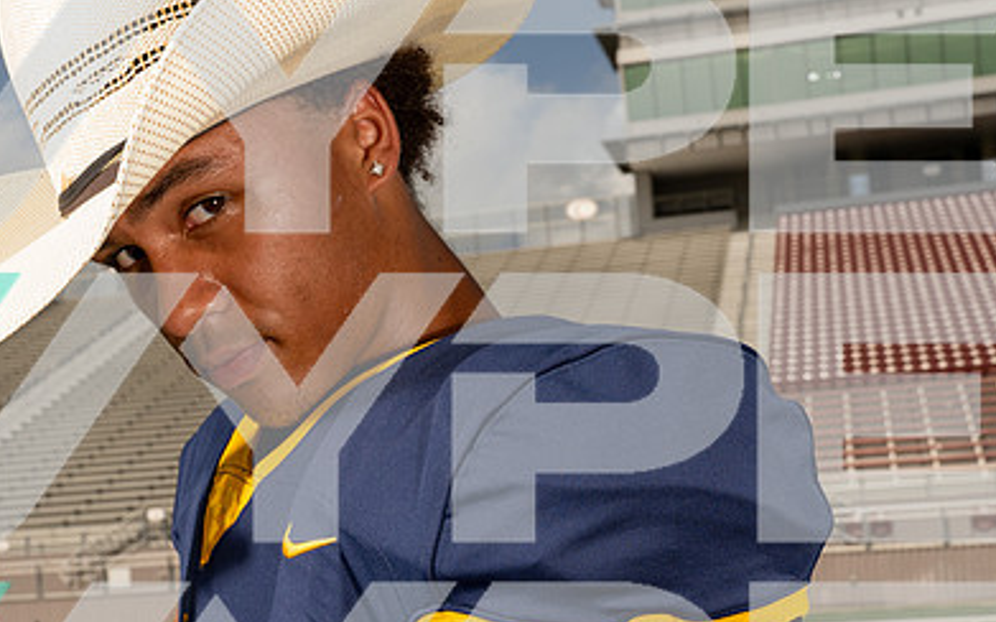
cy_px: 409
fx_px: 1601
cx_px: 402
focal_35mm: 59
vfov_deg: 21.9
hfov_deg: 34.5
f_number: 11
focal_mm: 39
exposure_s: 1/250
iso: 100
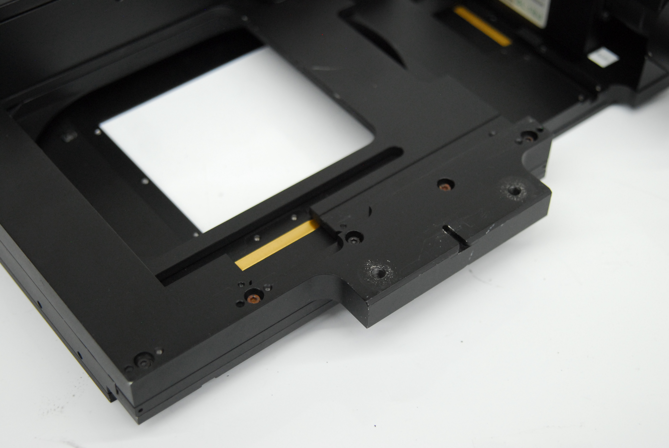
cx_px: 334
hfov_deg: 31.9
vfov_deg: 21.6
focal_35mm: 63
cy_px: 224
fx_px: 1172
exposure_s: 1/125
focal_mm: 42
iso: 800
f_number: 3.3
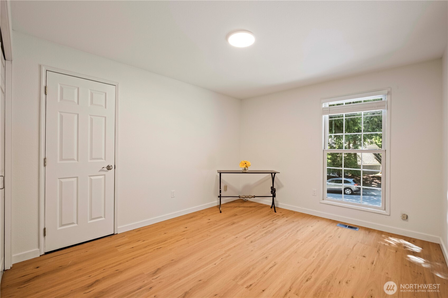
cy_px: 149
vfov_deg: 77.3
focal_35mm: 15
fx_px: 187
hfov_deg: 100.4
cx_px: 224
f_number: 8
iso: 400
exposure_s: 2
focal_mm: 10
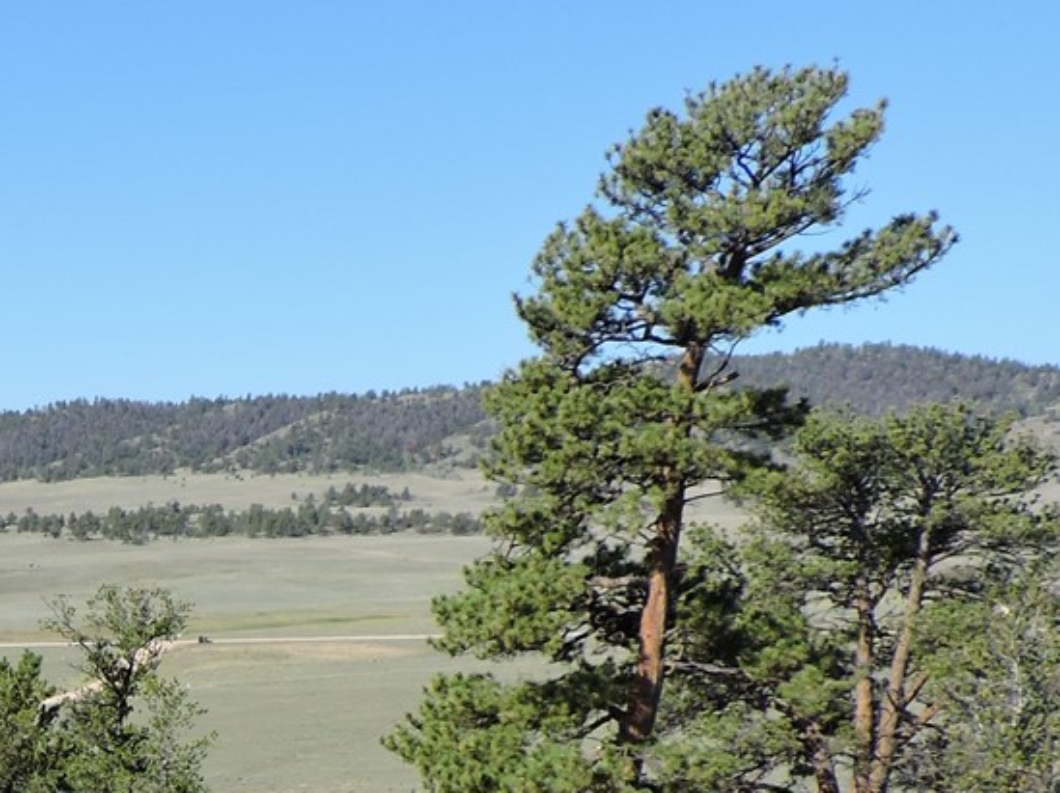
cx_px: -328
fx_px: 2142
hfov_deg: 24.2
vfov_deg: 19.7
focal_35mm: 70
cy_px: 947
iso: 100
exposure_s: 1/1000
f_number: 3
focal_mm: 4.3
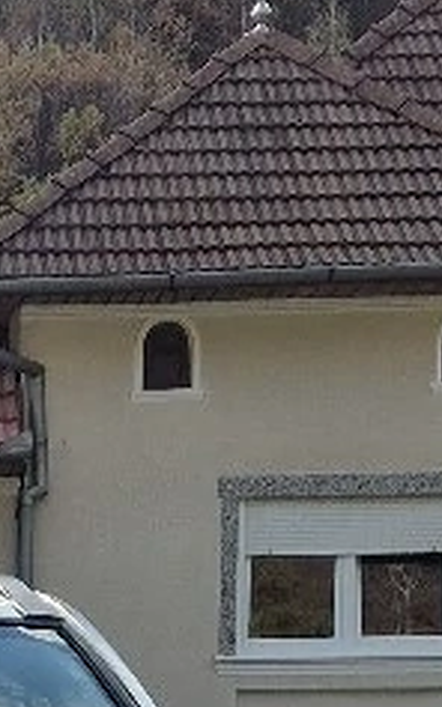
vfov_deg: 14.3
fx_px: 2642
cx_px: -370
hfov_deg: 9.1
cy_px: 1040
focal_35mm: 137
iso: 25
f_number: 1.8
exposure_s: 1/5000
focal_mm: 5.4
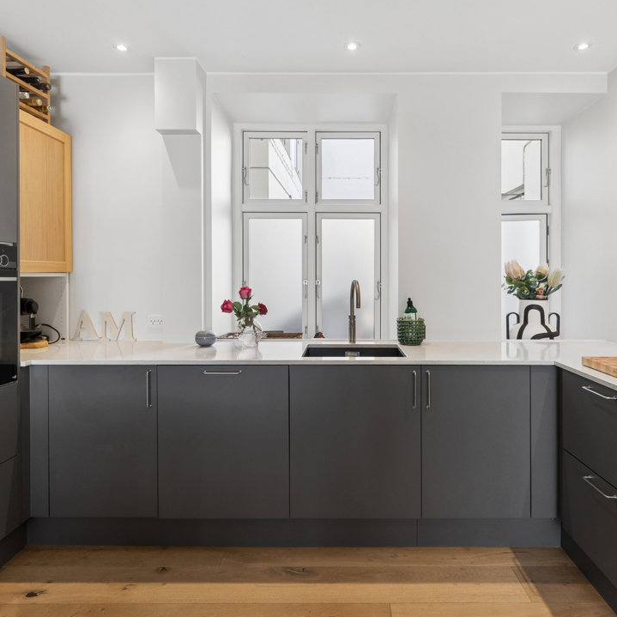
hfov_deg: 70.4
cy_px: 306
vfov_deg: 70.5
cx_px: 326
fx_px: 437
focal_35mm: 22
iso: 200
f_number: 8
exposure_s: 1/50
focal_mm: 11
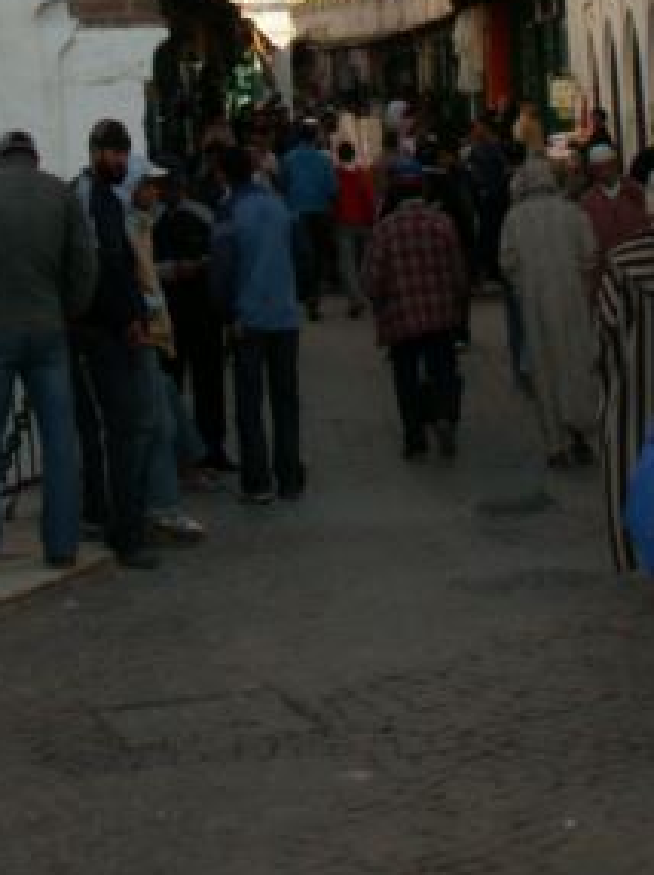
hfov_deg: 15.7
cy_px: -95
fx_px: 2371
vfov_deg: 19.9
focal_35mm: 94
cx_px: 422
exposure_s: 1/60
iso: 50
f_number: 8
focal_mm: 5.86
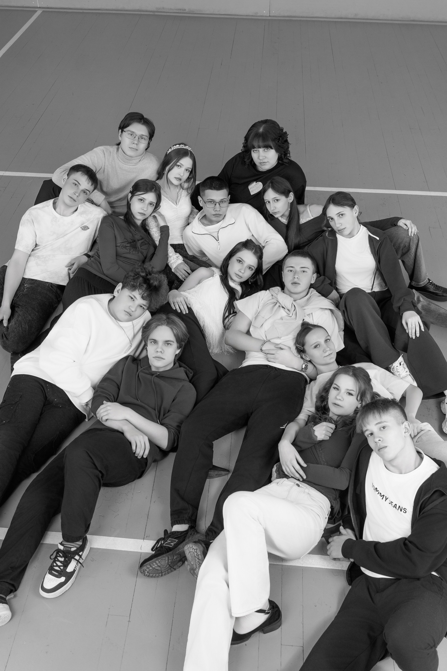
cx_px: 224
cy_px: 336
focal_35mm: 31
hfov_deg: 42.3
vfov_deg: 60.3
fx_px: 577
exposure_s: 1/160
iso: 250
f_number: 4
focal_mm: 31
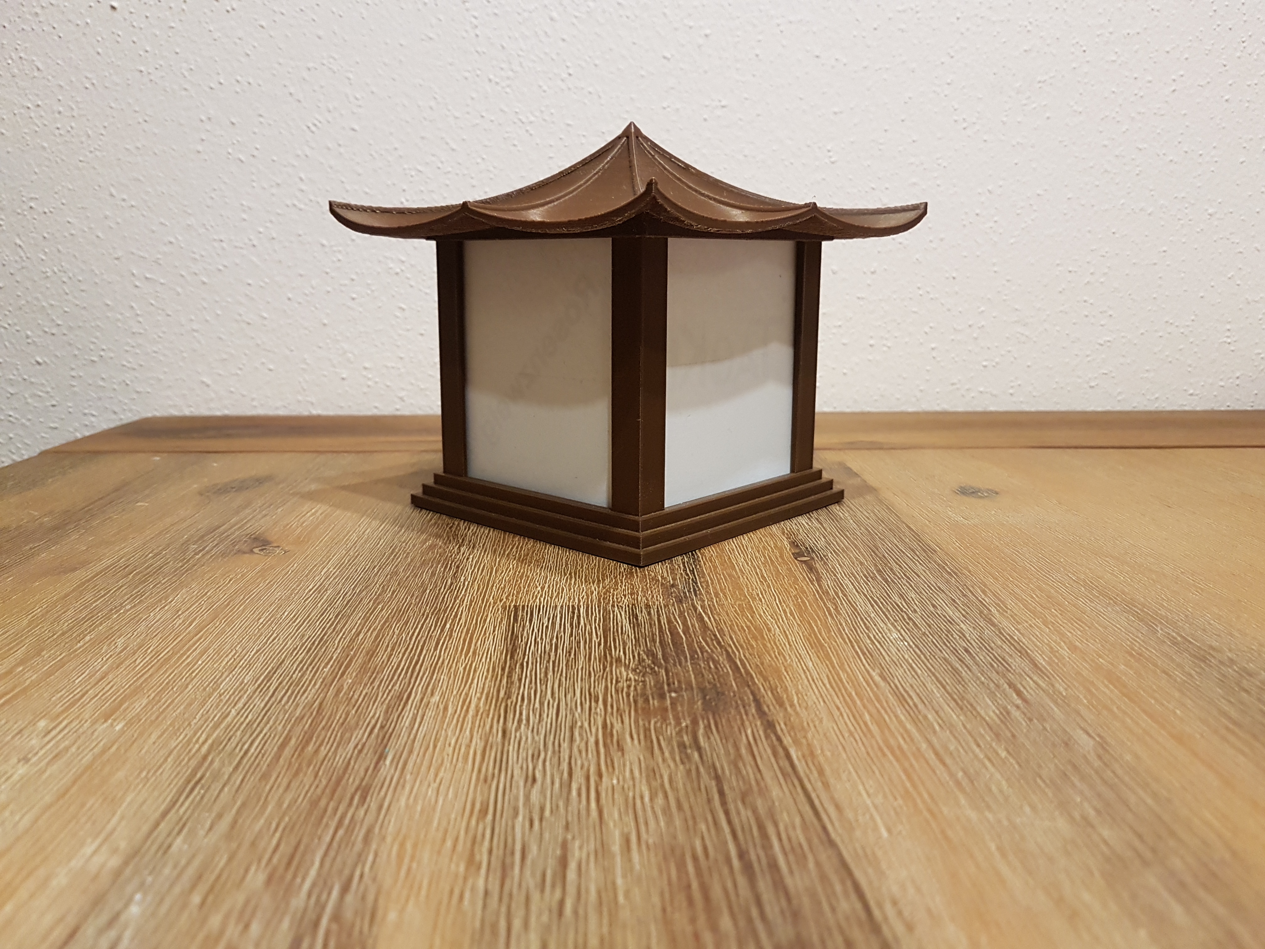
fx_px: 950
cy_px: 474
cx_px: 632
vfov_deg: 53.1
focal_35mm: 26
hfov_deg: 67.3
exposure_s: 1/50
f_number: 1.7
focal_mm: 4.2
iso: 160
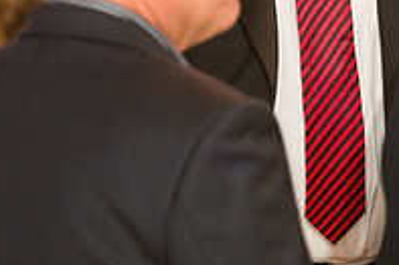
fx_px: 3654
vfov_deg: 4.1
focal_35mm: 330
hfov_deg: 6.2
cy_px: -113
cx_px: 334
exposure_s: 1/125
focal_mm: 112
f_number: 3.2
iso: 1600
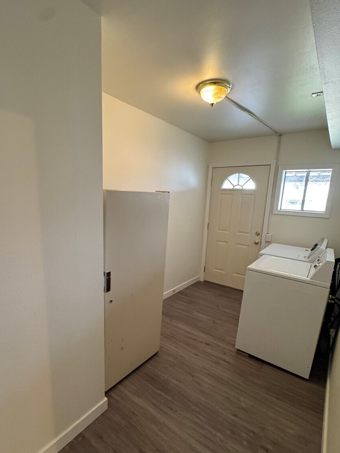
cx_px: 155
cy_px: 243
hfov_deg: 71.5
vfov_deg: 87.6
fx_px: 236
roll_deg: -1.8
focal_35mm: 18
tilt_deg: -11.7
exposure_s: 1/60
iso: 1000
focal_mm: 2.22
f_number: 2.2
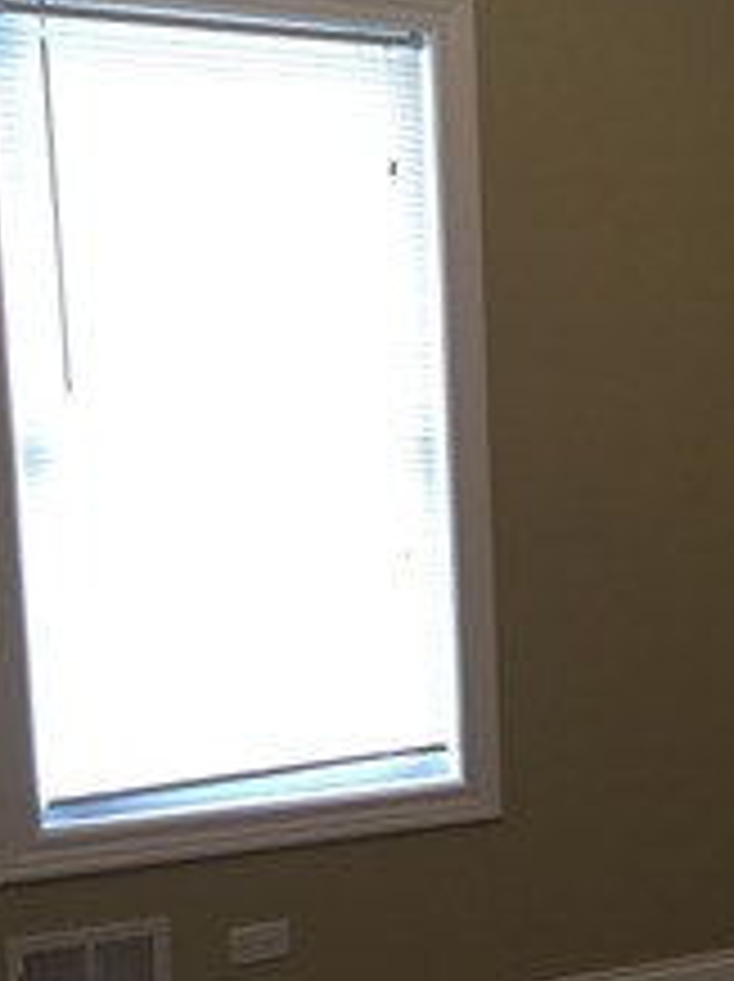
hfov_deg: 21.9
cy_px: 662
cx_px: 766
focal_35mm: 64
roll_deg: +0.6
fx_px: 1813
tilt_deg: -7.1
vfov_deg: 30.1
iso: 100
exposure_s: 1/30
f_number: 2.2
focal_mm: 4.15
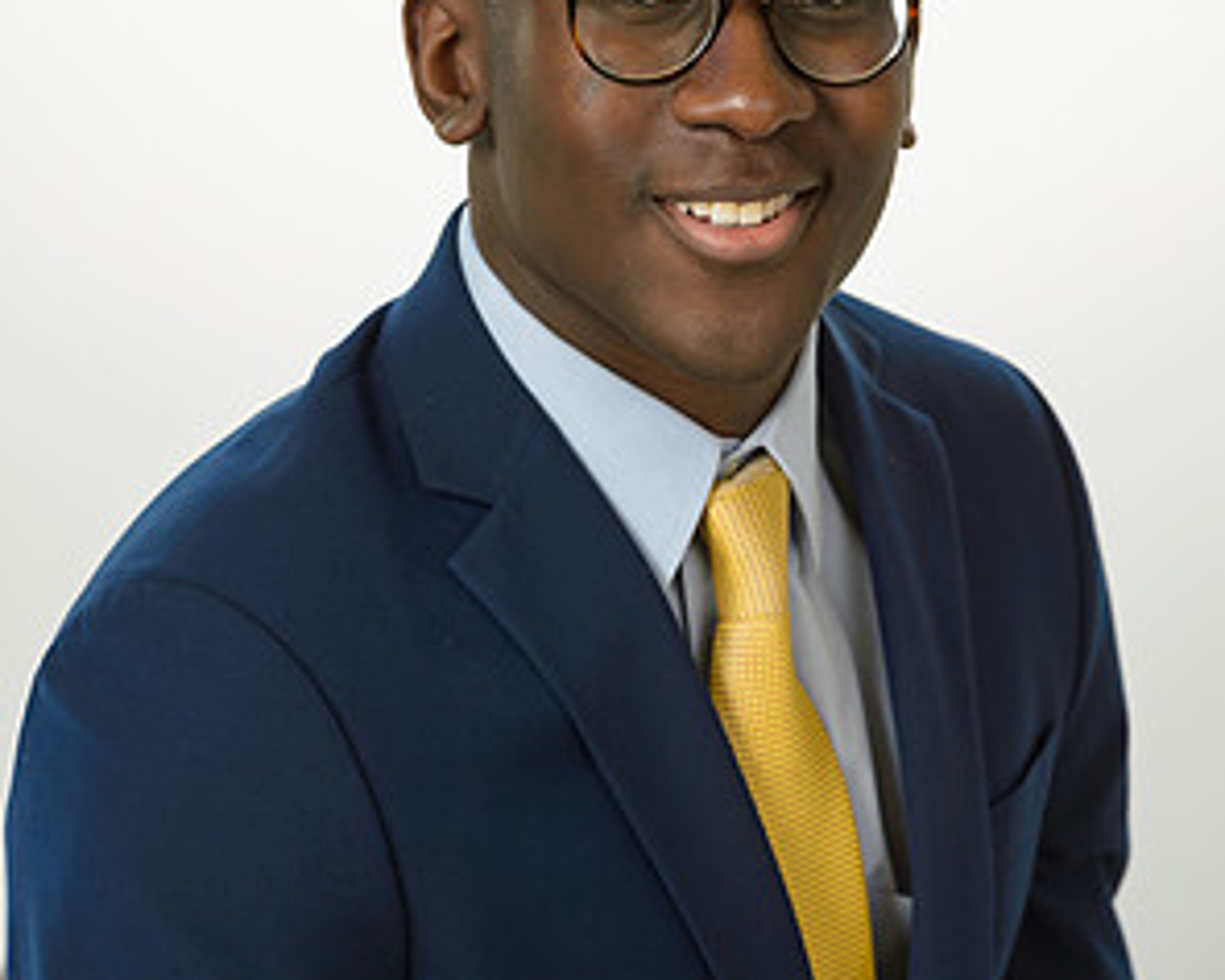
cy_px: 385
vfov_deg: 8.7
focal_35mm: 178
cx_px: 615
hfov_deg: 10.8
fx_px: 6456
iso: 640
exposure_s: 1/80
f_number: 8
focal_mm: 125
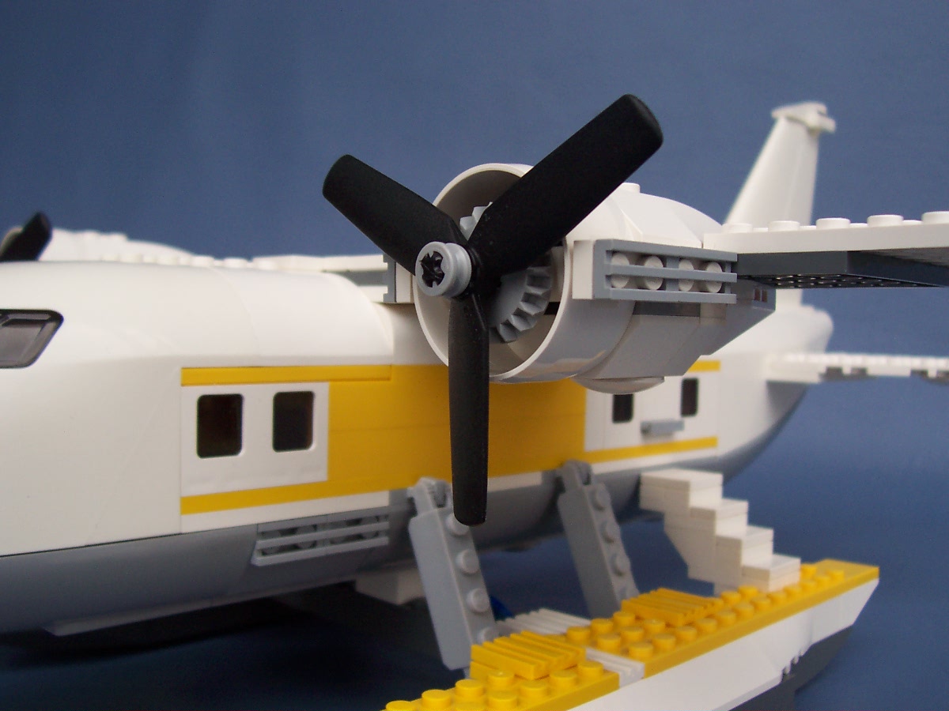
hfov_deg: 50.1
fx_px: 1014
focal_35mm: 37
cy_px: 356
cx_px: 474
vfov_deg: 38.7
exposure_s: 1/90
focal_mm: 5.6
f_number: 2.8
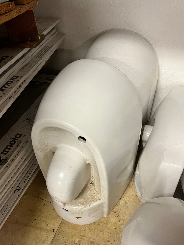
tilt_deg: -40.4
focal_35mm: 27
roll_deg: +4.1
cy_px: 125
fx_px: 191
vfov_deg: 65.3
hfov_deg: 51.3
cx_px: 94
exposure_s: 1/50
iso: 160
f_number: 1.6
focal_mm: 5.1
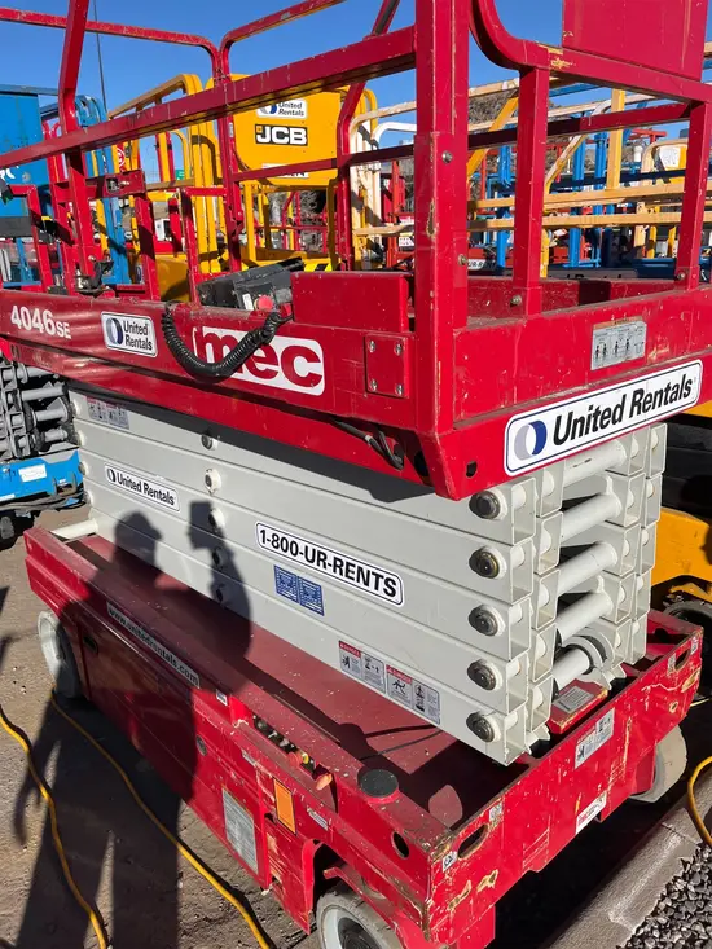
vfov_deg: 67.3
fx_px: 713
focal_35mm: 26
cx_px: 356
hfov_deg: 53.1
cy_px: 474
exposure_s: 1/4651
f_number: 1.6
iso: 50
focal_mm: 5.1
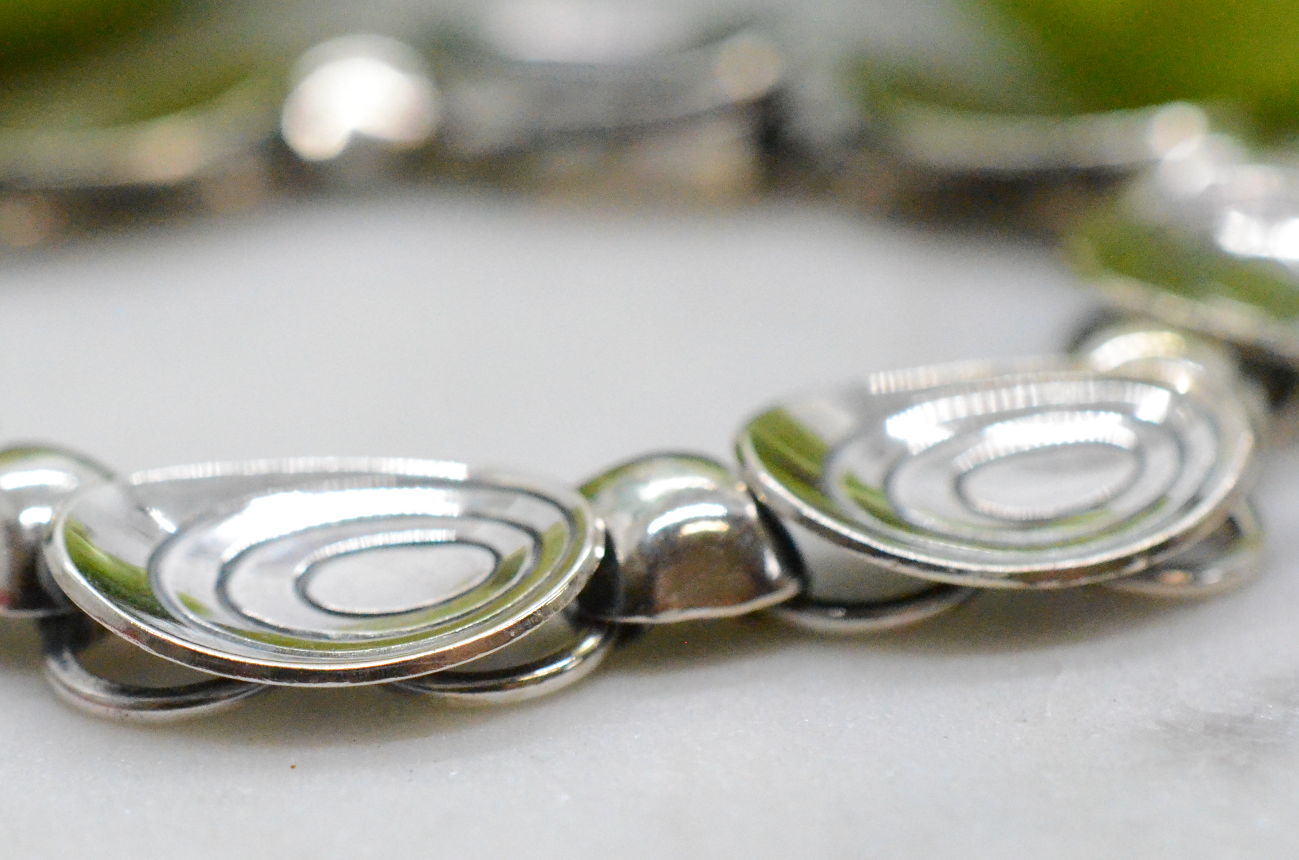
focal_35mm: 101
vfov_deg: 13.5
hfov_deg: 20.2
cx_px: 387
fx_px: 3637
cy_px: 419
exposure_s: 1/3200
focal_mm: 40
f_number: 6.3
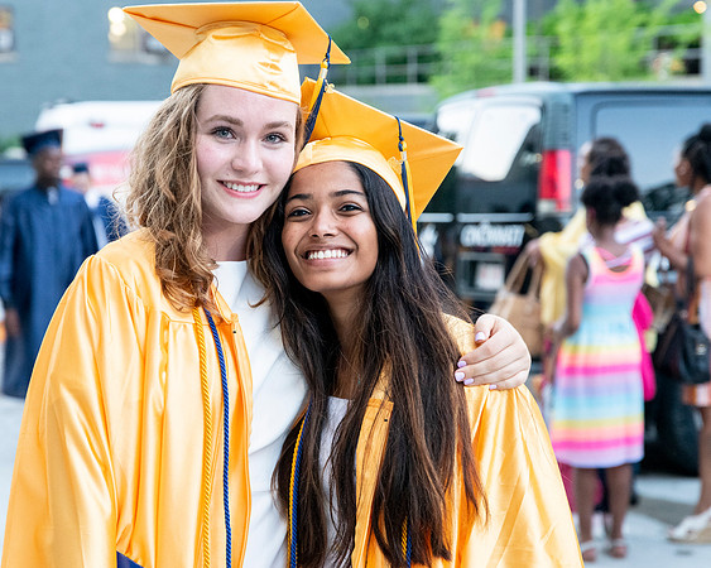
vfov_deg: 17.9
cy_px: 272
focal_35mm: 86
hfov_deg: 22.3
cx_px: 358
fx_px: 1801
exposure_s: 1/80
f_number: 4
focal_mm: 70
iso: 2500
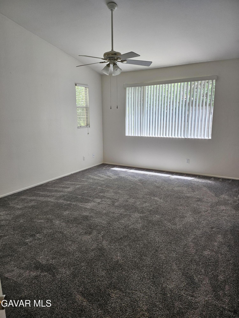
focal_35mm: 24
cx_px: 120
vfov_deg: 71.6
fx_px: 221
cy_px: 159
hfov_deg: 56.8
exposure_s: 1/120
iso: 100
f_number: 1.8
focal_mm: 5
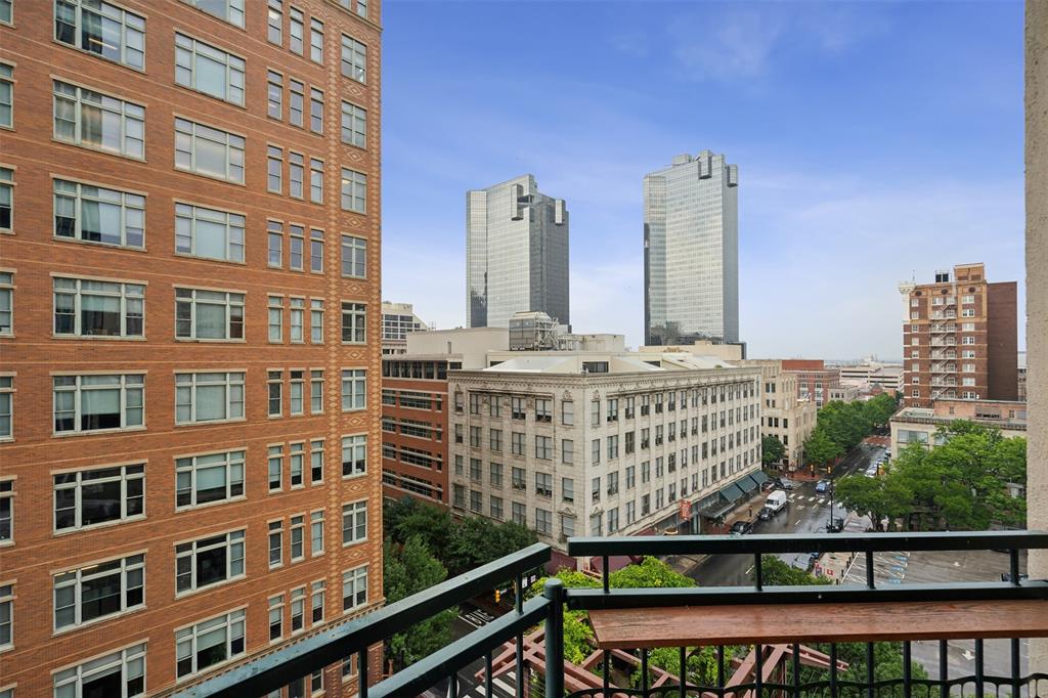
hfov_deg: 96.8
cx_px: 524
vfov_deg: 73.7
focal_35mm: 16
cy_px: 349
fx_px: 466
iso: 160
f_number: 9
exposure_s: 1/160
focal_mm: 16
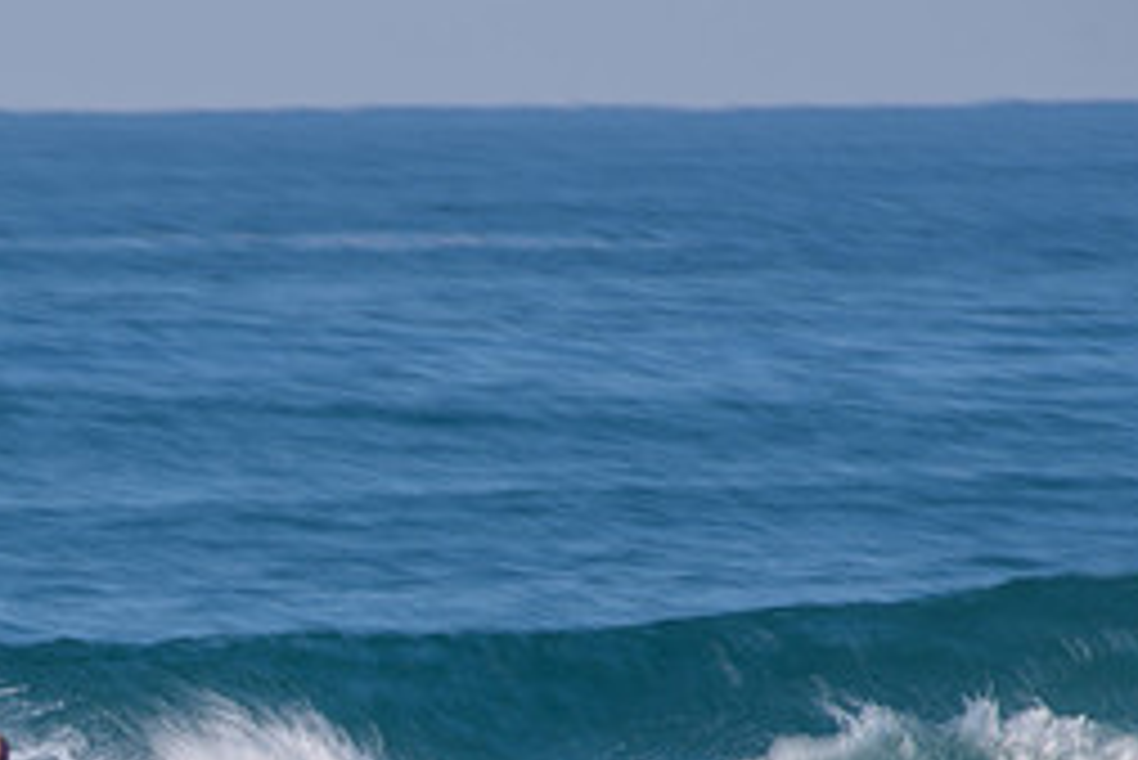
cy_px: 857
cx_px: -45
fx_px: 36309
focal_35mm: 1148
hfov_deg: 1.8
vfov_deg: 1.2
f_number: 13
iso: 31
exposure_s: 1/13
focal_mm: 500
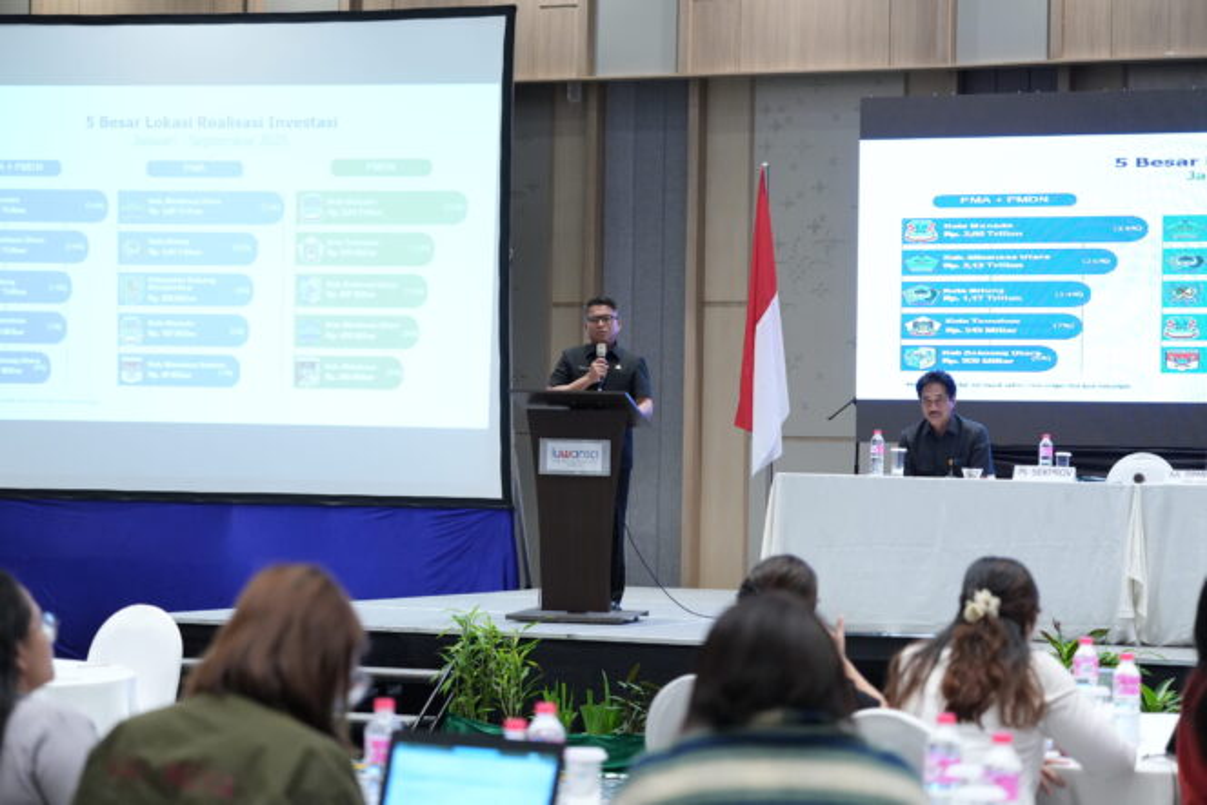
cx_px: 604
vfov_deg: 14.7
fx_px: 3119
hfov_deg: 21.9
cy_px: 402
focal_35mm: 93
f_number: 4
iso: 3200
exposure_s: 1/100
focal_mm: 93
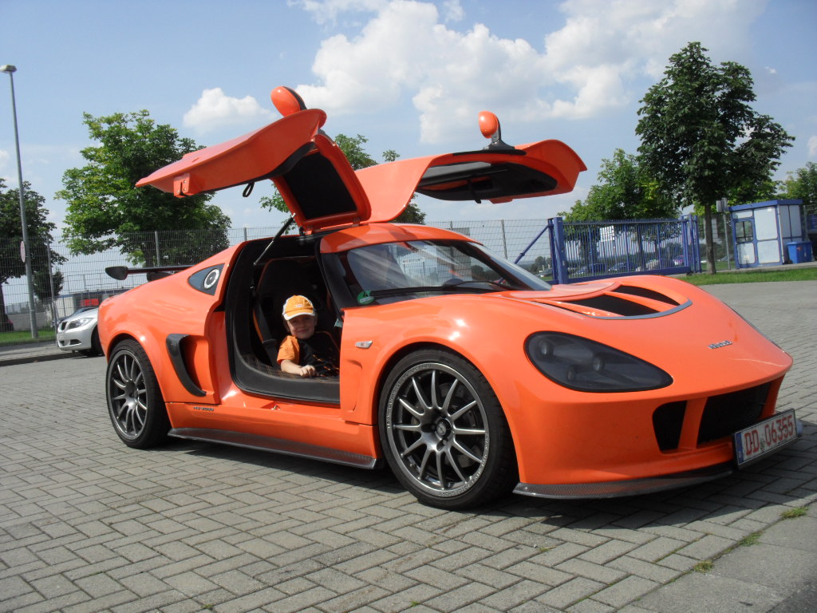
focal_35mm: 35
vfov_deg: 40.7
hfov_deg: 52.6
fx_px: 826
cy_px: 306
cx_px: 408
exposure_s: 1/250
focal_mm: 6.3
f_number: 8.4
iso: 100
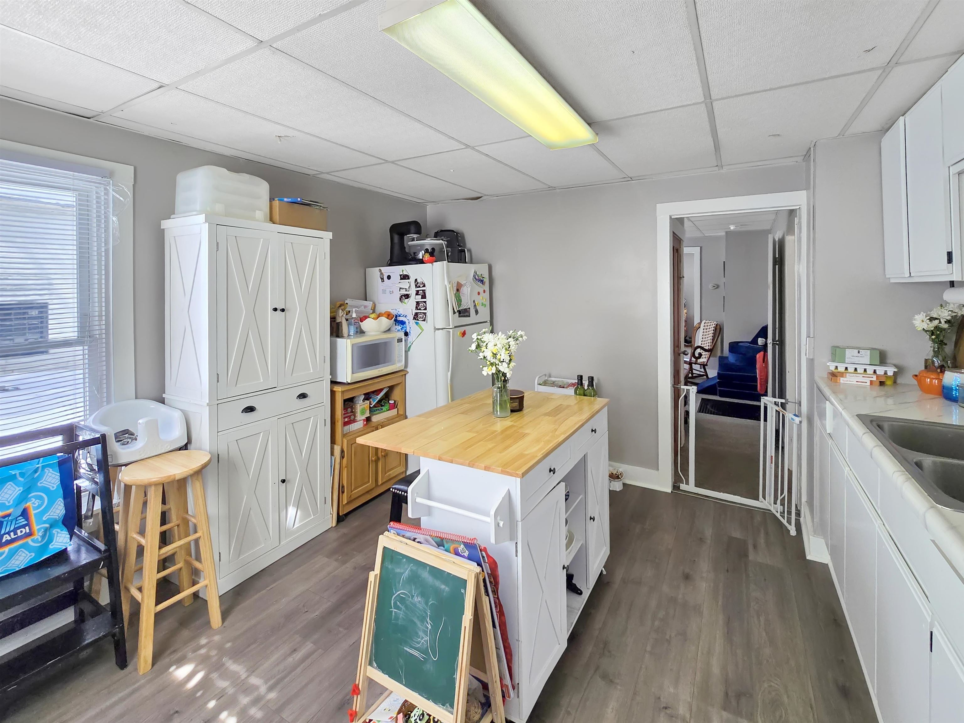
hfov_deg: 106.2
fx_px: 362
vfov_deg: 89.9
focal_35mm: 13
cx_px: 482
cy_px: 362
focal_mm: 2.2
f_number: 2.2
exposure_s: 1/180
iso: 80
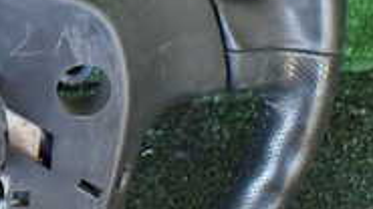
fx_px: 1048
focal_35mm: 106
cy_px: 2
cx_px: -111
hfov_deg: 18.7
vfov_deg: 11.3
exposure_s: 1/100
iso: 800
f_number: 2.3
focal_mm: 5.4
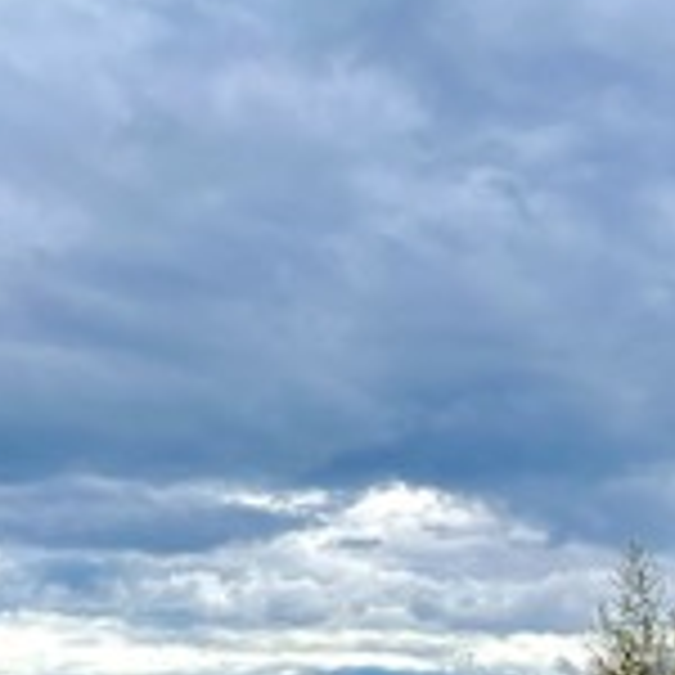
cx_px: 171
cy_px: 814
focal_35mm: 92
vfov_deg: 17.9
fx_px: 2030
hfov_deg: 18.8
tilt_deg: +2.6
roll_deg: -0.5
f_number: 1.6
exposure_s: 1/1456
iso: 32
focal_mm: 5.1
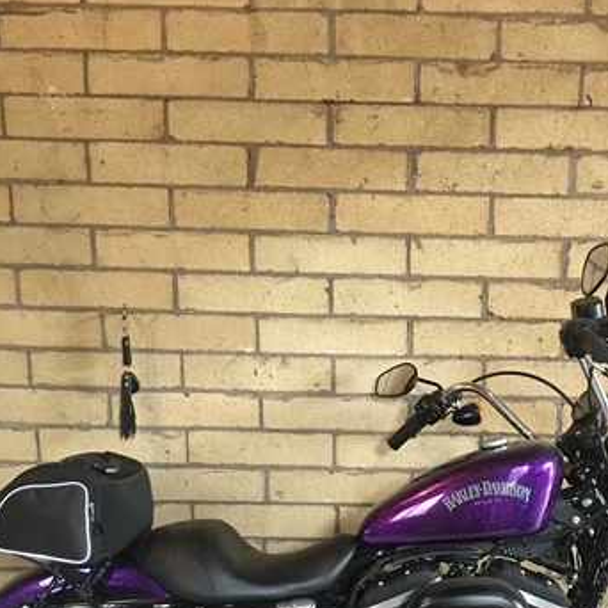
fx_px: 894
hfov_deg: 37.2
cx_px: 395
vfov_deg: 35.9
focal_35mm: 45
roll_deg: -1.5
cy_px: 512
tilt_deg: -14.8
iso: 160
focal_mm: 4.15
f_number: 2.2
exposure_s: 1/8
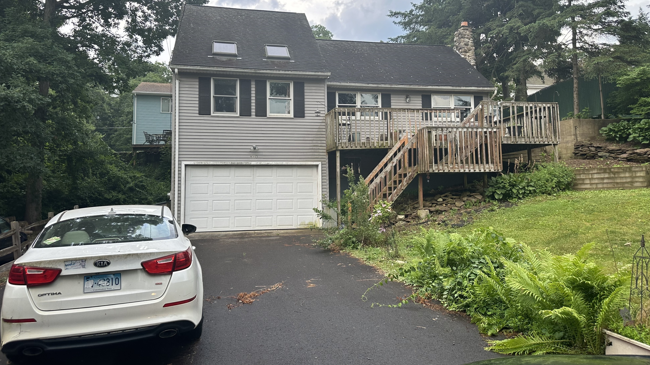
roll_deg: +1.7
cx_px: 321
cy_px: 158
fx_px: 465
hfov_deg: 69.9
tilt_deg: +7.0
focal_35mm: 27
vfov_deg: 42.8
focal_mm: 6.86
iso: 80
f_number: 1.78
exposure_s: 1/318
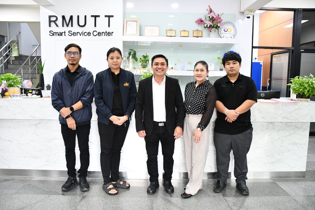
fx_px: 236
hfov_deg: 67.4
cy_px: 105
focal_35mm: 27
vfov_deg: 47.9
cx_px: 158
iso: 2200
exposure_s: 1/125
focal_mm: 18
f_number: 3.5
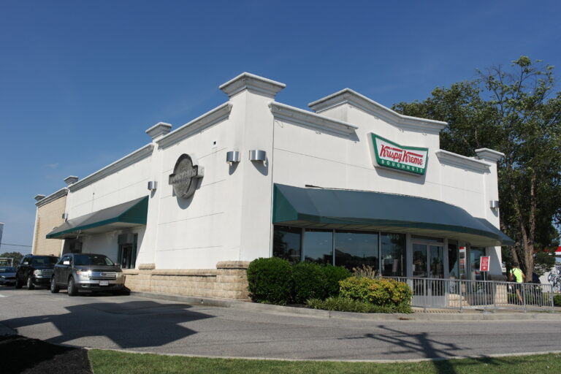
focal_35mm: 30
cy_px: 187
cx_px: 280
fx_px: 467
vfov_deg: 43.6
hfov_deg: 61.9
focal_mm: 20
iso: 100
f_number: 8
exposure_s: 1/400
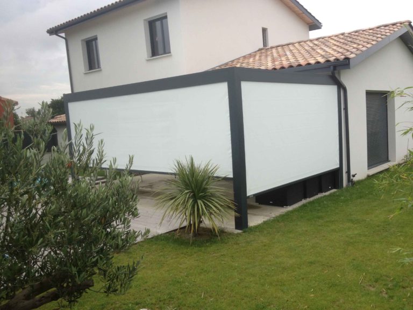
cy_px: 155
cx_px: 206
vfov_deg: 40.7
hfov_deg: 52.6
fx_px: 418
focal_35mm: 35
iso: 50
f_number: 2.4
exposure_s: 1/516
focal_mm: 4.28
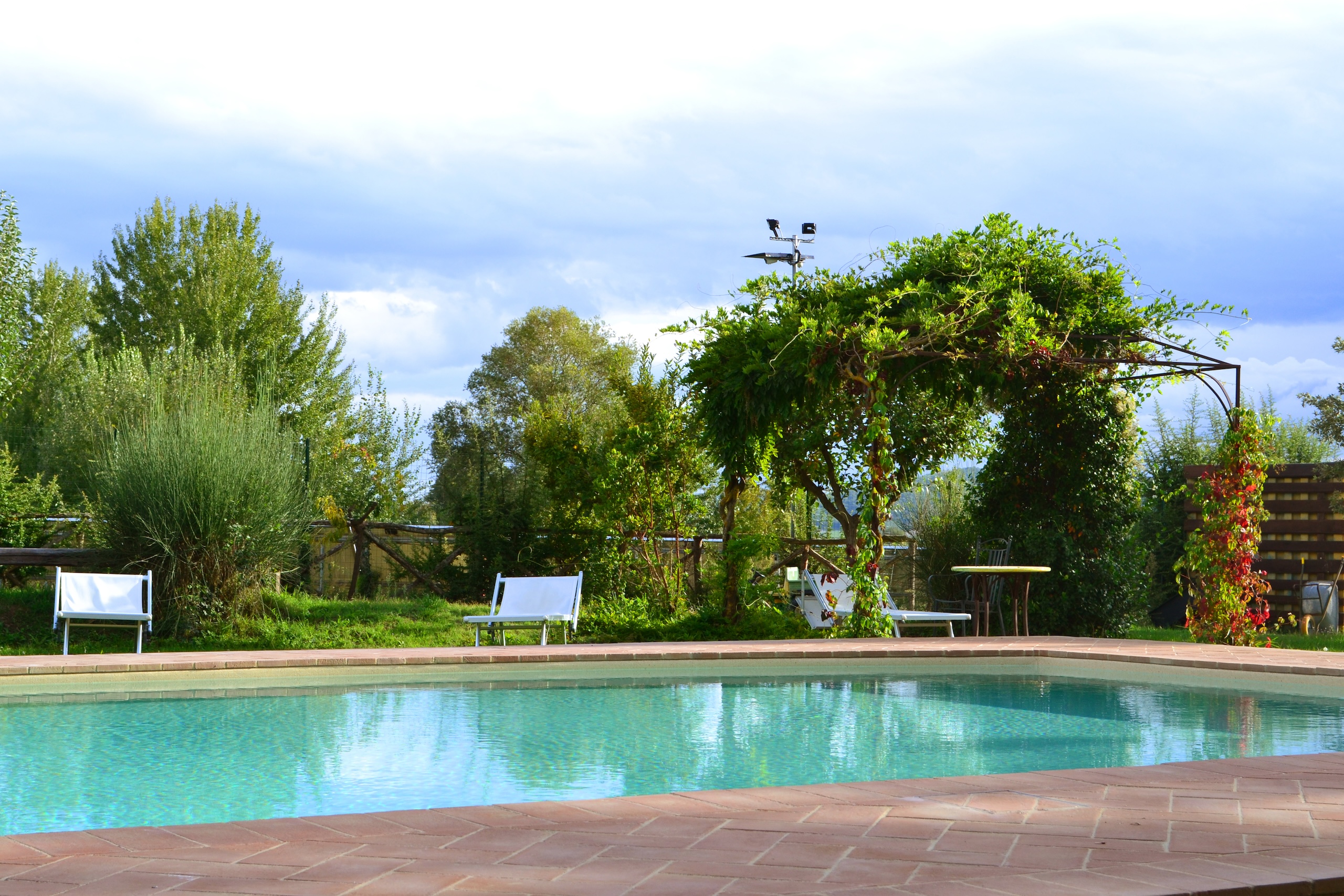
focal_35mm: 60
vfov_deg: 22.6
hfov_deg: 33.4
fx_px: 2240
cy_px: 448
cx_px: 672
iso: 400
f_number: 10
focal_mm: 40
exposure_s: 1/200
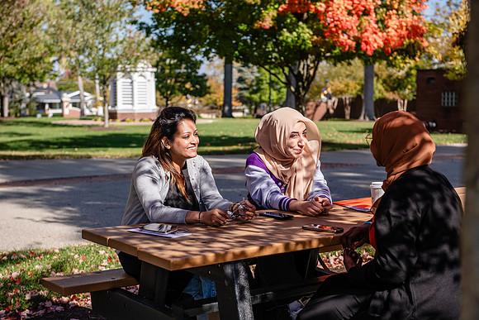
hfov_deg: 33.4
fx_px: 798
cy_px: 160
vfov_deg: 22.6
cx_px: 240
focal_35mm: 60
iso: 100
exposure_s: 1/640
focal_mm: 60
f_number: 4
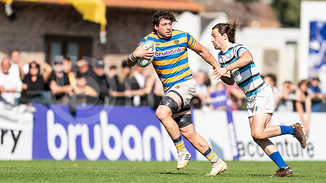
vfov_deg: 1.7
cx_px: 165
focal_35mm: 713
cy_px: 100
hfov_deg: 3.0
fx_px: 6163
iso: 100
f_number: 2.8
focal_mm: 400
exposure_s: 1/1250
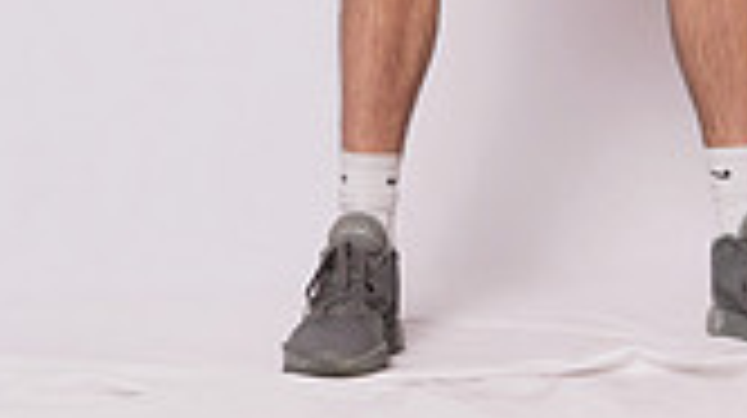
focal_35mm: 222
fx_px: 4393
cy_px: -521
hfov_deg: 9.7
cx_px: 554
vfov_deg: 5.3
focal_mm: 78
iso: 200
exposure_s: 1/200
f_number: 7.1
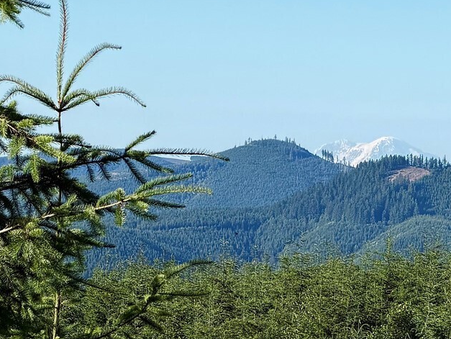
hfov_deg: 7.7
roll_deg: -1.3
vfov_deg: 5.8
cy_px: 319
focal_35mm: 255
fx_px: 3324
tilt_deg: -1.9
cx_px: 413
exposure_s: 1/638
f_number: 2.8
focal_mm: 16.89
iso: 40
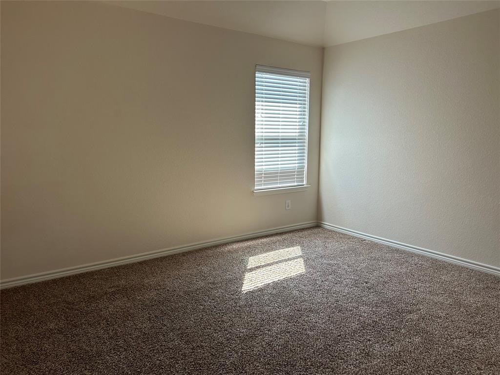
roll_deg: -0.9
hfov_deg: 67.3
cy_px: 188
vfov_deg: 53.1
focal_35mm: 26
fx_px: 376
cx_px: 250
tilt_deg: -9.0
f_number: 1.5
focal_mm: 5.7
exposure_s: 1/115
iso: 125
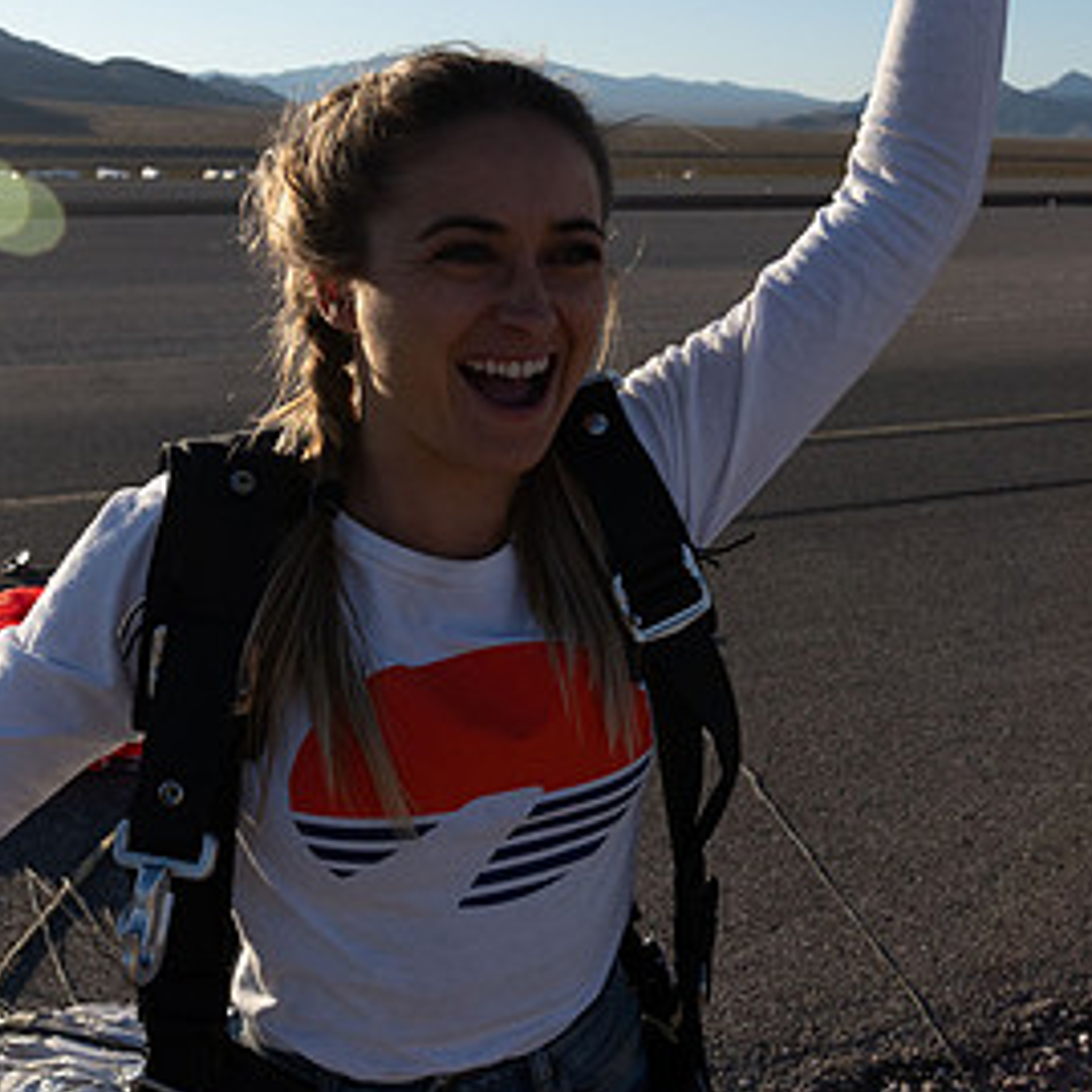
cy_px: 501
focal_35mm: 44
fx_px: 1570
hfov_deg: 38.3
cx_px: 617
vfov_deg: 38.3
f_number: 9
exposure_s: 1/2000
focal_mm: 24
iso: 800
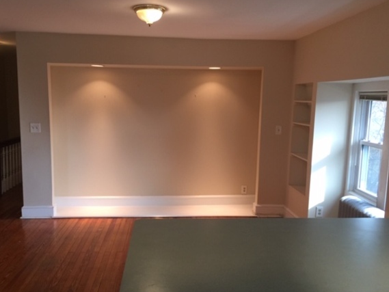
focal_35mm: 34
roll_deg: -1.5
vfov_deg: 41.7
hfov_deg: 53.9
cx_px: 190
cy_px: 164
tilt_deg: -9.9
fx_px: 382
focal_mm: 4.15
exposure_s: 1/30
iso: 32
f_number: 2.2
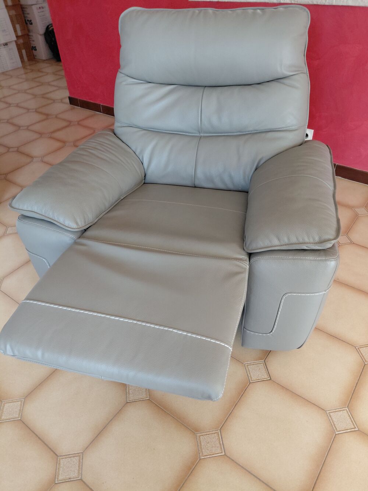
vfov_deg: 69.4
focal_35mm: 25
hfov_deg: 54.9
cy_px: 246
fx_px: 354
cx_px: 184
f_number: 1.8
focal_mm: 4.69
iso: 160
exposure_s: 1/100
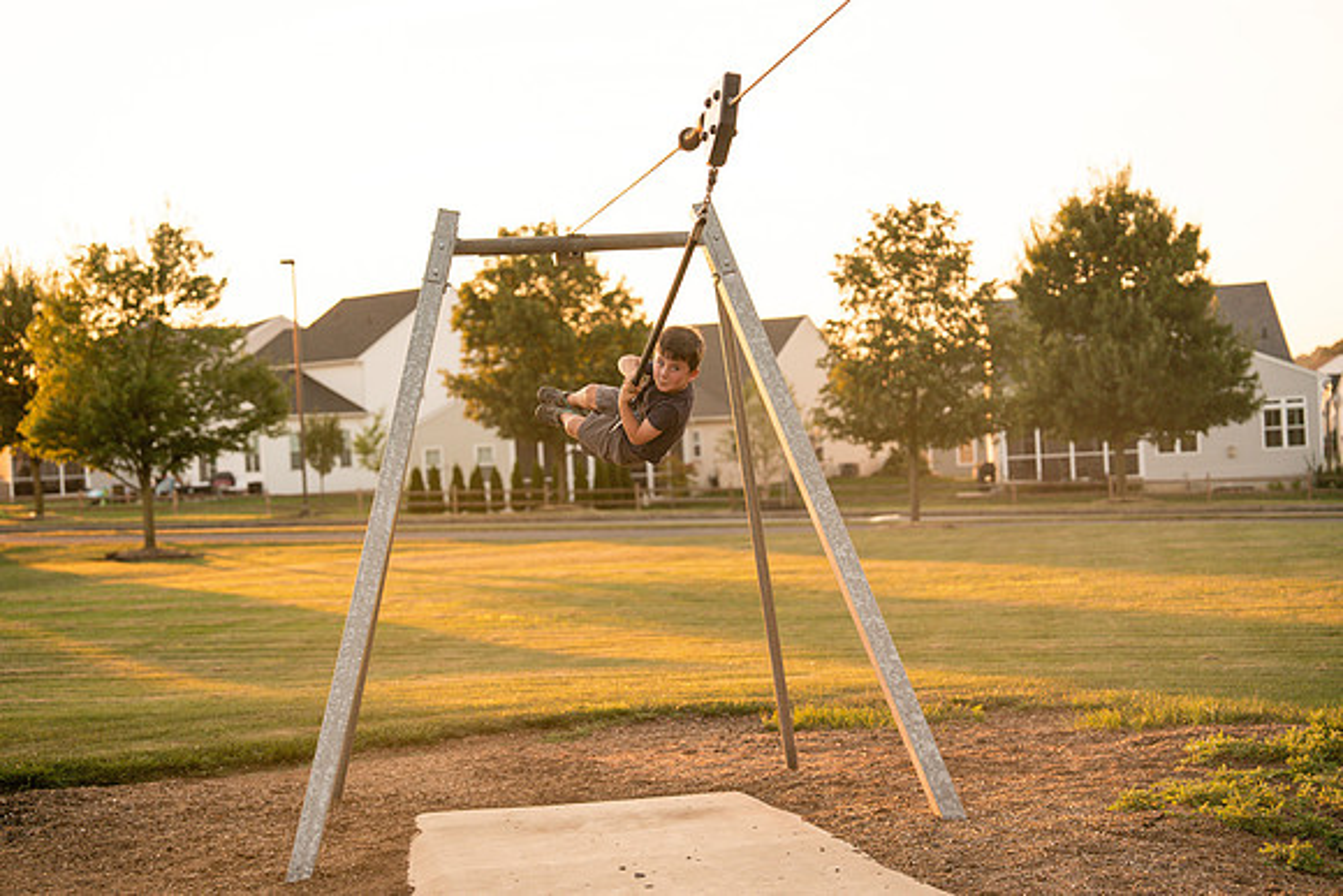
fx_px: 2612
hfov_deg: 28.8
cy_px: 448
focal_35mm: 70
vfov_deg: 19.5
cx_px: 672
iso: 200
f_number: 2.8
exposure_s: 1/1250
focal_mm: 70
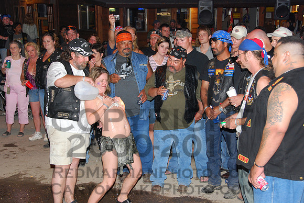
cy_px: 102
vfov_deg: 21.6
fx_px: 533
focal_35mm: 63
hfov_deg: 31.9
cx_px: 152
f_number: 5.6
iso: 640
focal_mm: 42
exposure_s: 1/60
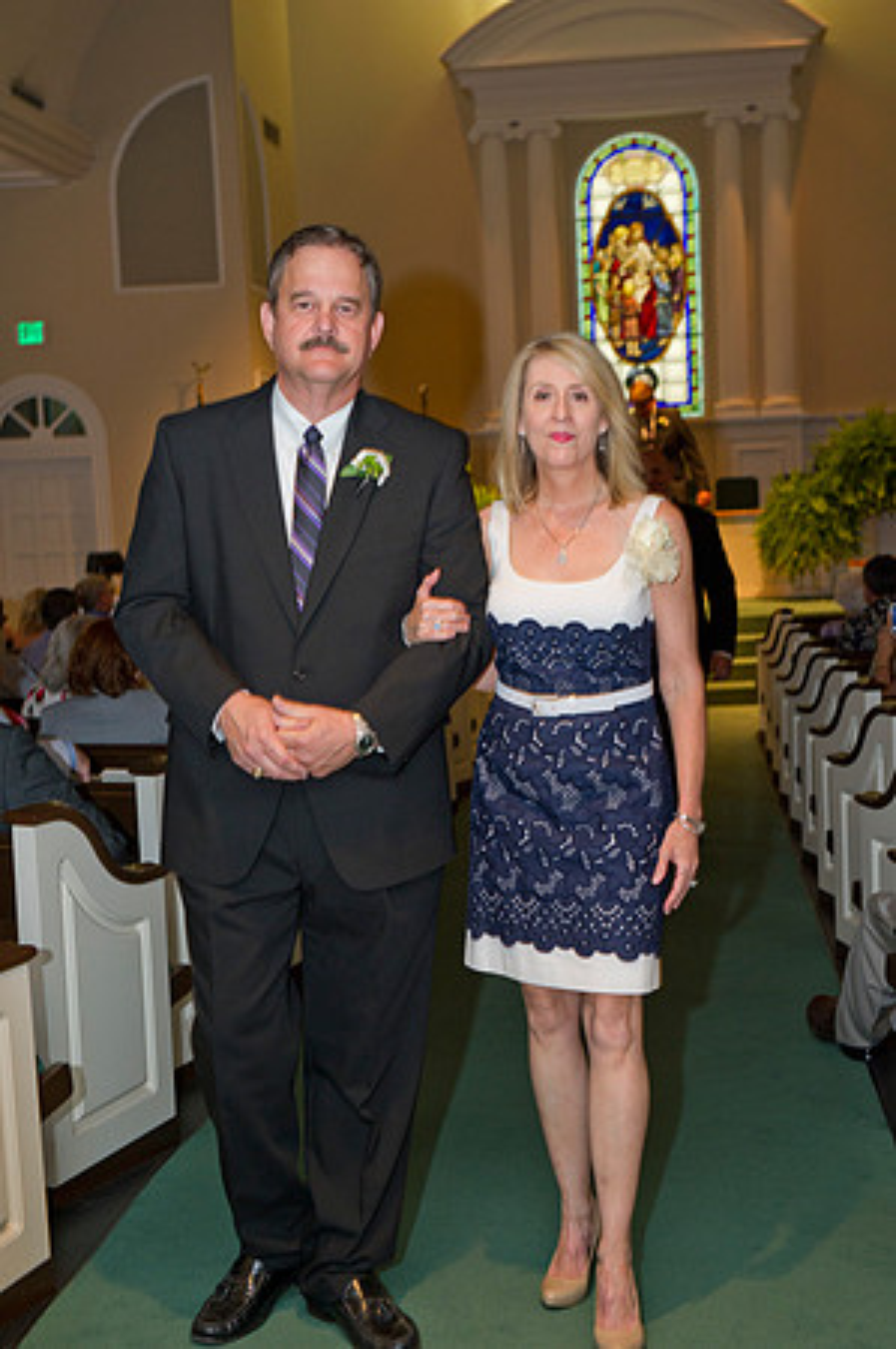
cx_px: 448
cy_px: 674
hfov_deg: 24.6
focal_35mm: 55
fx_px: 2058
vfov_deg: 36.3
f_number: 4
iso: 1600
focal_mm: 55
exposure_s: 1/60
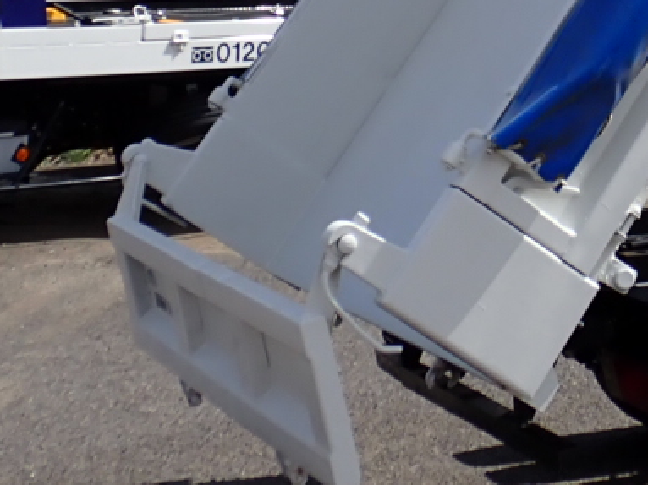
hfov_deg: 17.1
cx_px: 890
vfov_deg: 13.1
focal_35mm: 107
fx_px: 2002
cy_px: -235
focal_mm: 5.79
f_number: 9
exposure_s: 1/160
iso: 100
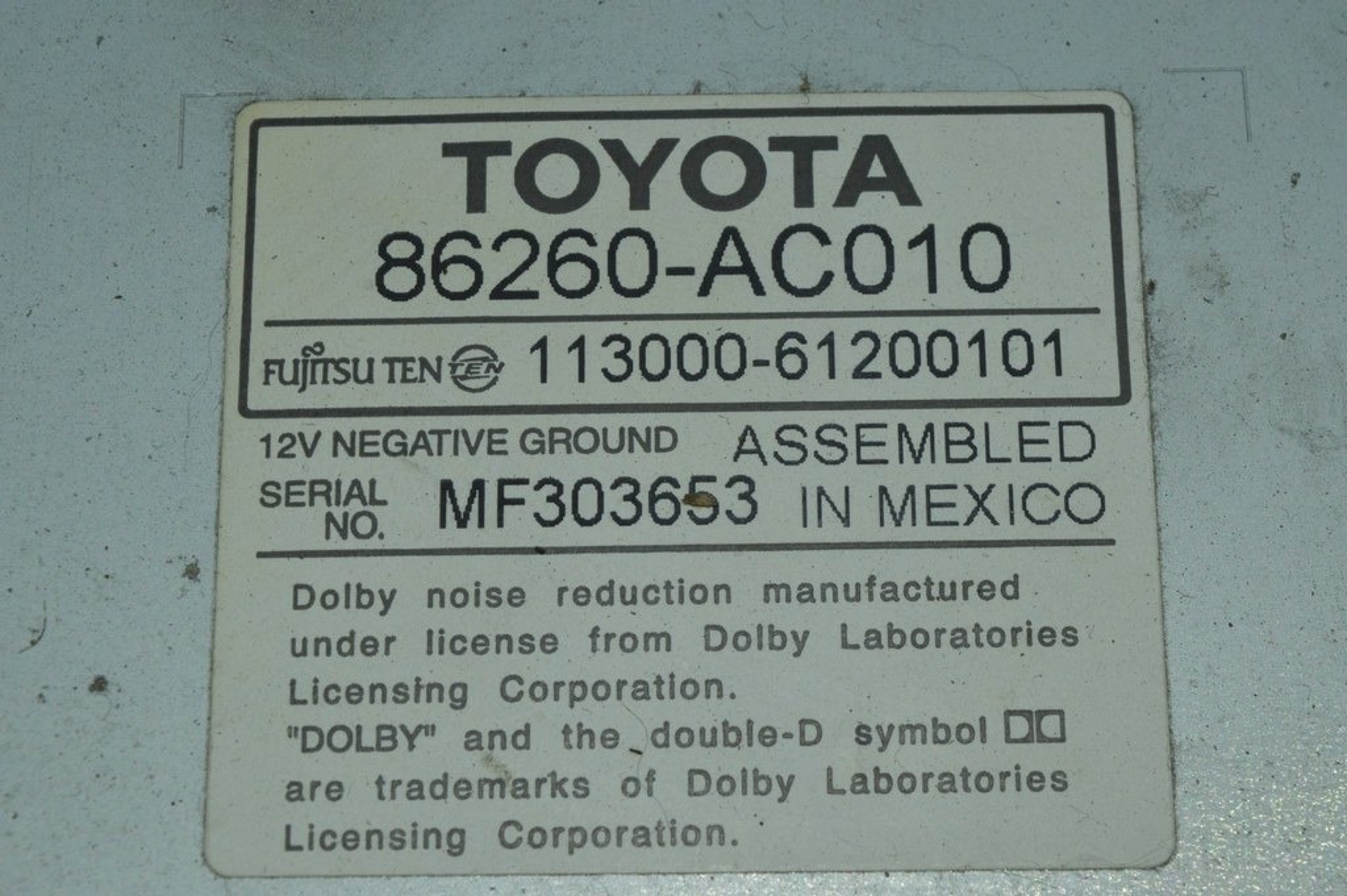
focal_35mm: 82
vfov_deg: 16.5
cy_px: 448
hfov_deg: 24.6
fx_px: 3084
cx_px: 674
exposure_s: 1/200
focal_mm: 55
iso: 1800
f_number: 16
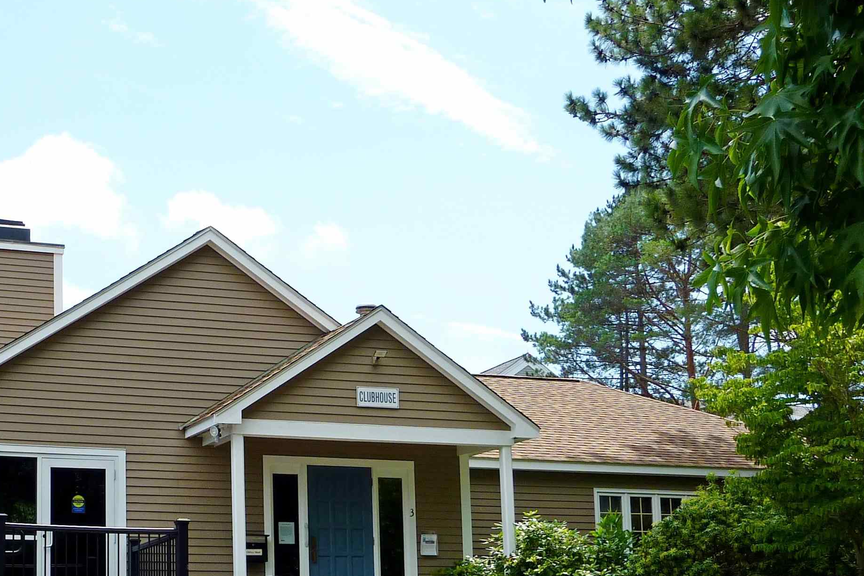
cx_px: 222
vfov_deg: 21.9
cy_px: 492
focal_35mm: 61
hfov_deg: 32.3
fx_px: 1464
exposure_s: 1/400
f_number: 4
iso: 80
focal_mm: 5.7
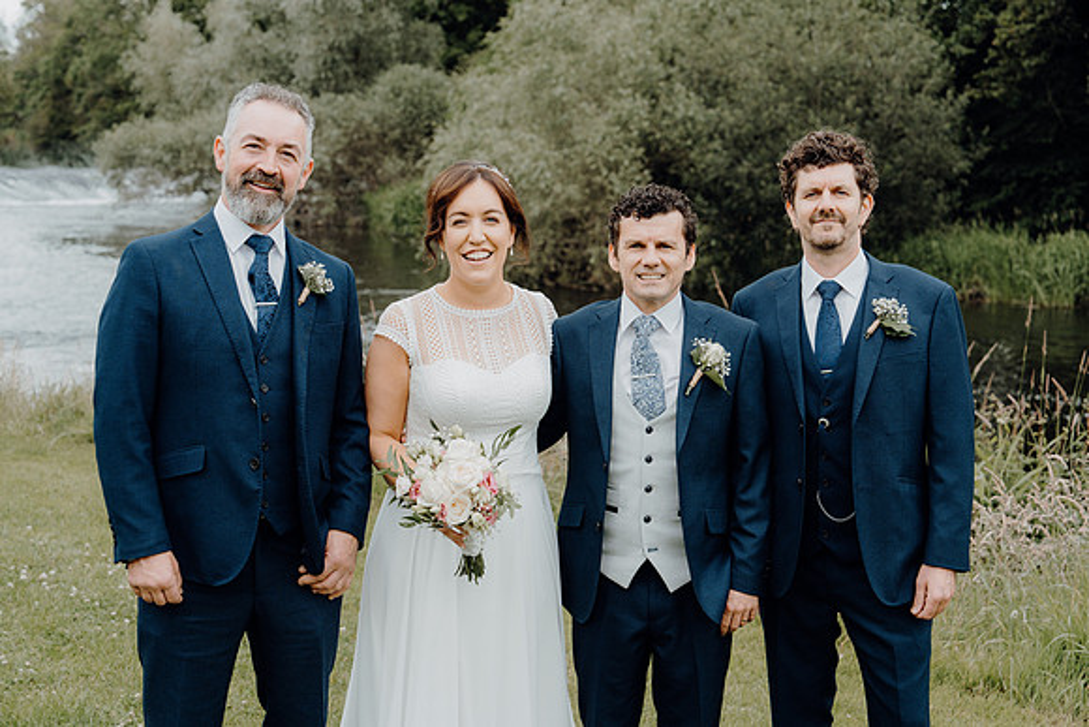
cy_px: 364
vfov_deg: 24.2
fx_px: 1694
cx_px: 544
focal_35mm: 56
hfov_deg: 35.6
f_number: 5
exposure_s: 1/200
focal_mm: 56
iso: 125
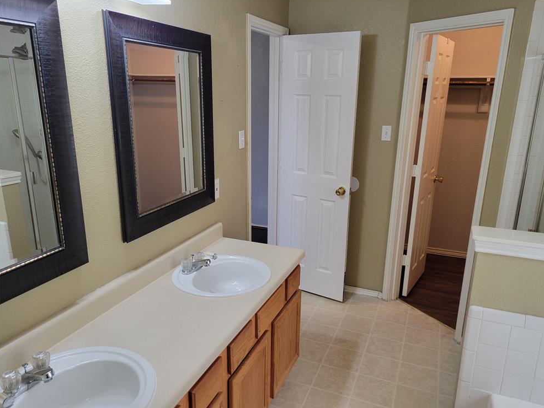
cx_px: 280
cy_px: 205
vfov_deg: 51.4
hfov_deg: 65.3
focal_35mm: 27
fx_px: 424
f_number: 1.8
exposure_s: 1/59
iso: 250
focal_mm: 5.4
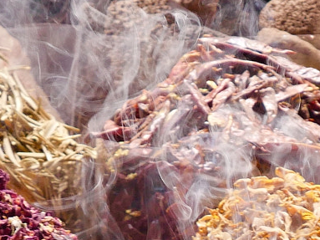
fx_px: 3244
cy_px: 390
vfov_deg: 4.2
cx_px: 371
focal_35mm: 351
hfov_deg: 5.6
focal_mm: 42
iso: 500
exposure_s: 1/100
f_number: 5.6
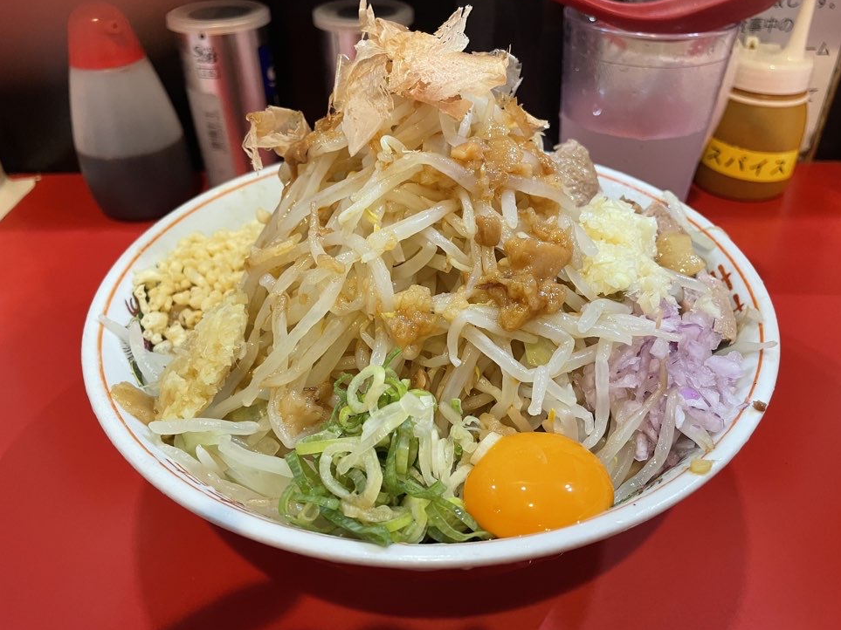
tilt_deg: -36.0
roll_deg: +0.5
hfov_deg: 65.3
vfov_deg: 51.3
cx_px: 436
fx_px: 656
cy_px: 317
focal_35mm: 27
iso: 160
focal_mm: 4.2
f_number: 1.6
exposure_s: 1/50
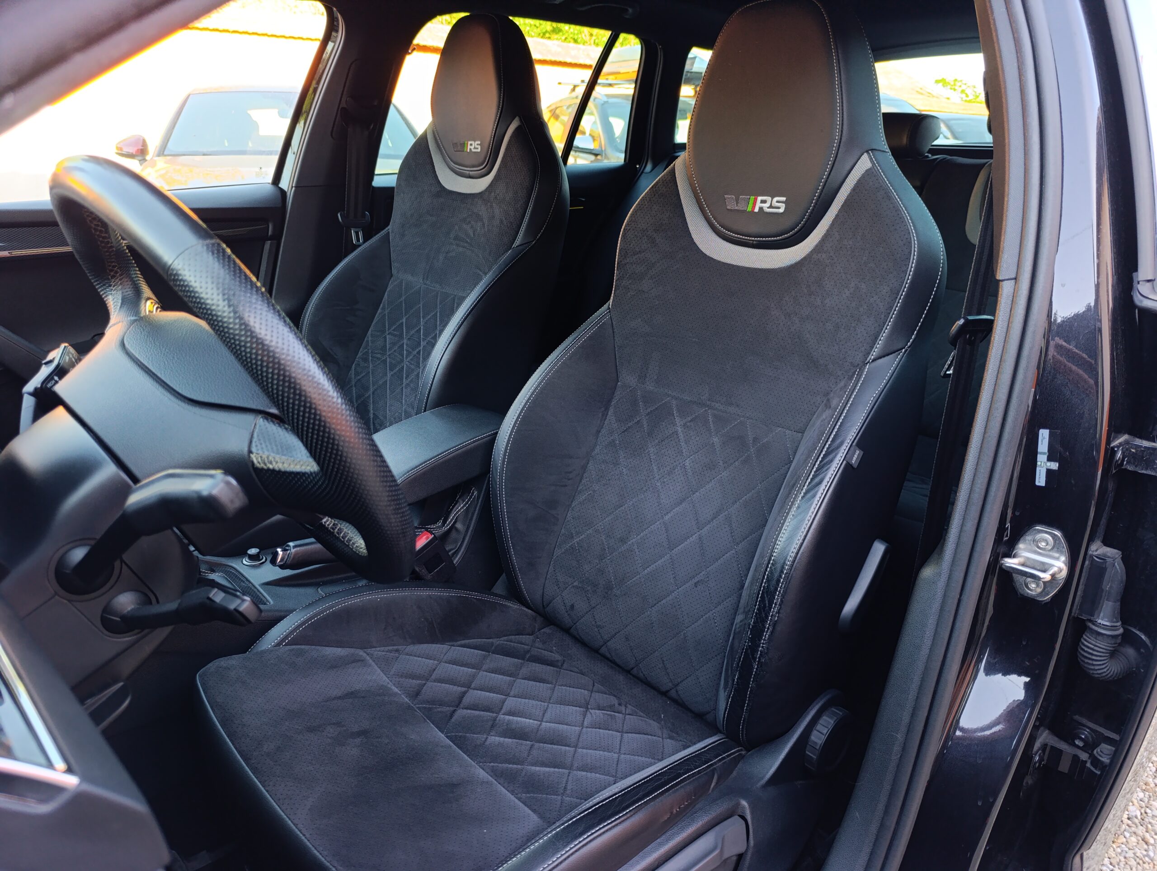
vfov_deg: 59.0
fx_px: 770
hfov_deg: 73.8
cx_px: 578
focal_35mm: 23
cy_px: 436
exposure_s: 1/100
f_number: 1.6
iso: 400
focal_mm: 6.14
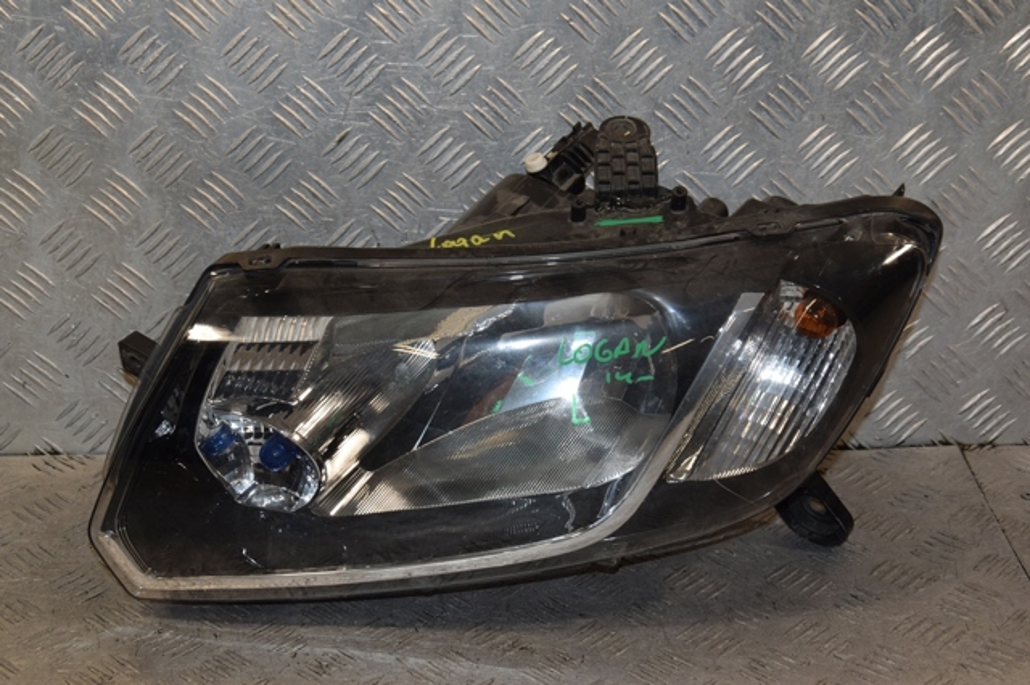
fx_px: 2059
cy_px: 342
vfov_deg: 18.9
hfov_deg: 28.1
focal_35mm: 72
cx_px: 515
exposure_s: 1/200
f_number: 9
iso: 800
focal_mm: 48
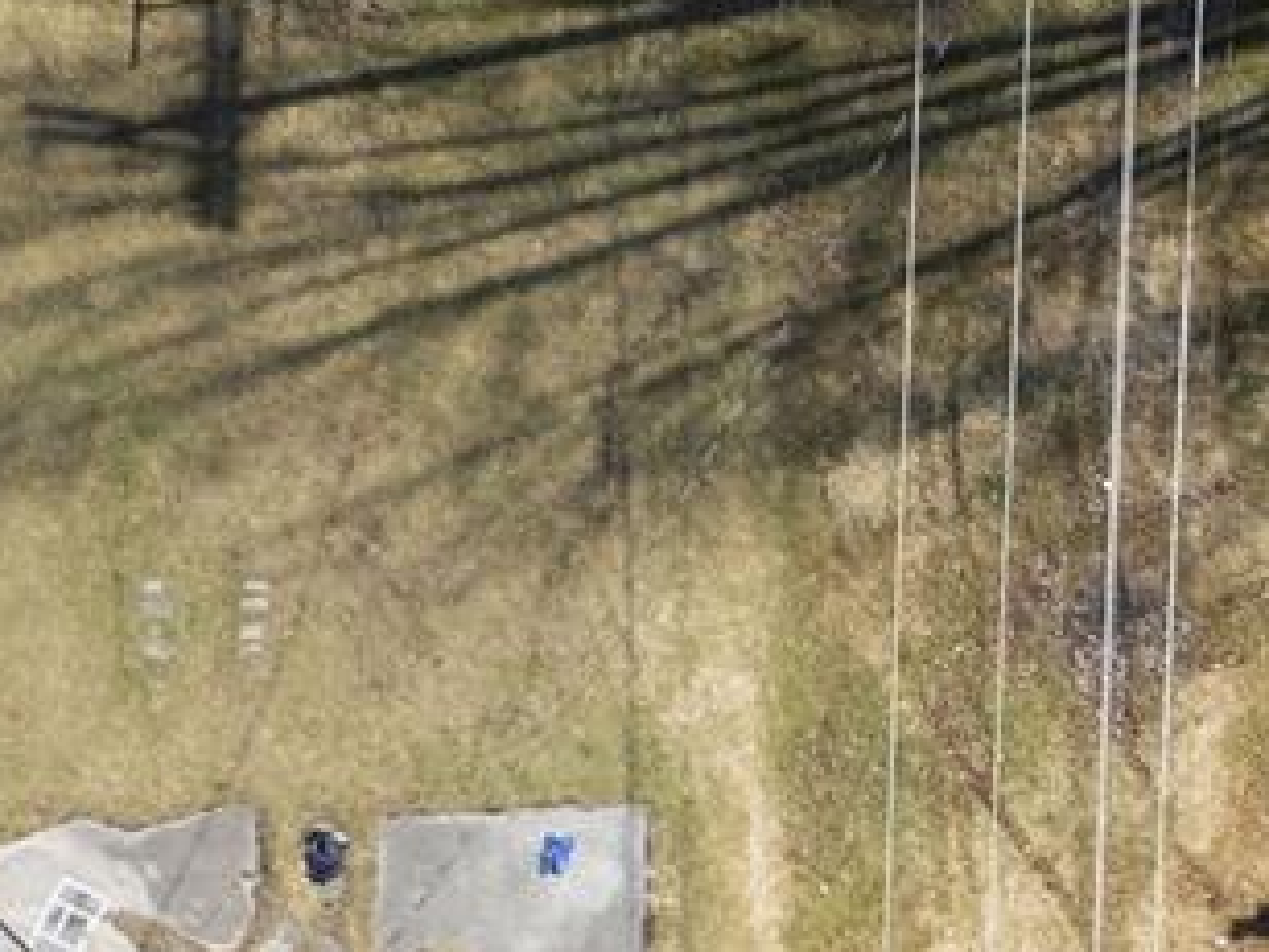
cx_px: 2785
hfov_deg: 14.5
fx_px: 3776
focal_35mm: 103
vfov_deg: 14.2
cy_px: 913
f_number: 2.8
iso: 100
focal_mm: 8.38
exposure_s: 1/1250
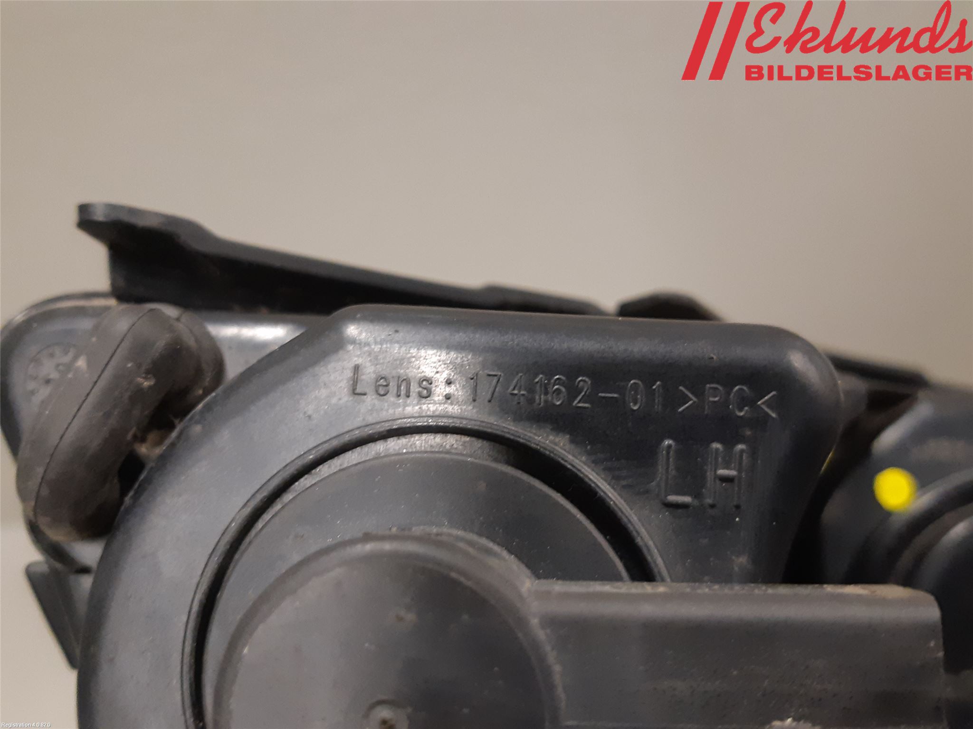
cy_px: 364
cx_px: 486
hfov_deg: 67.3
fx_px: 731
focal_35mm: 26
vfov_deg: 53.1
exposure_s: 1/50
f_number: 1.7
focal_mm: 3.93
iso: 250
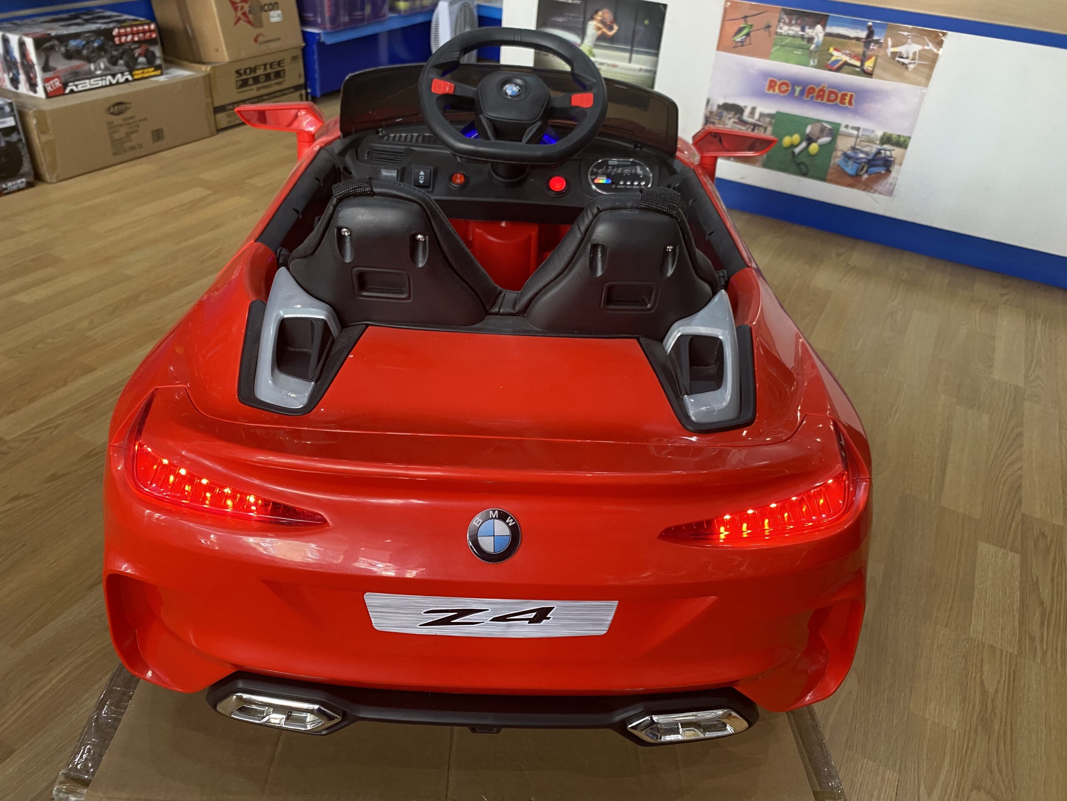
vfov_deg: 53.1
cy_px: 400
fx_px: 801
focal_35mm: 26
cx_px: 534
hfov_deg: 67.3
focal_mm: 4.25
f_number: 1.8
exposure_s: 1/50
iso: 200
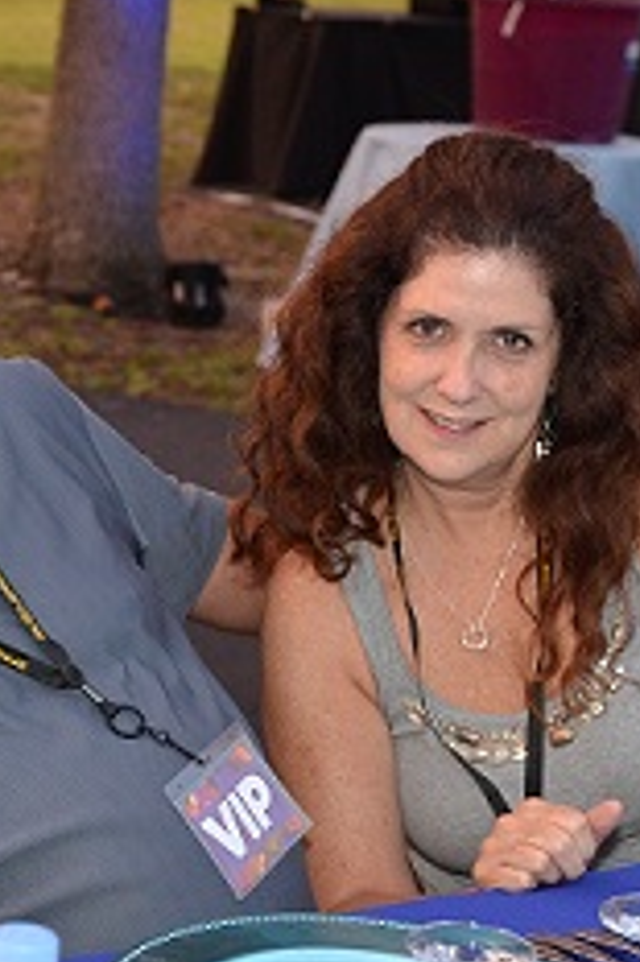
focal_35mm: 113
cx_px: -182
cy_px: 578
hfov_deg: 11.8
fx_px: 3018
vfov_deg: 18.1
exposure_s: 1/60
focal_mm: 38
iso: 800
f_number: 4
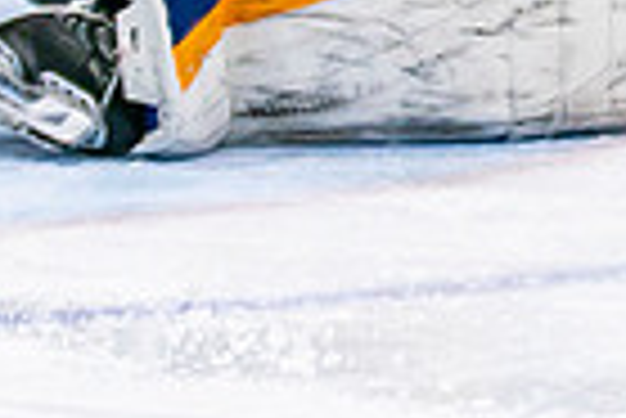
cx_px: 539
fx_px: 15840
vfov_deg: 1.5
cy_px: -386
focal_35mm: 910
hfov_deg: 2.3
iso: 400
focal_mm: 95
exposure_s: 1/640
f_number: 2.8
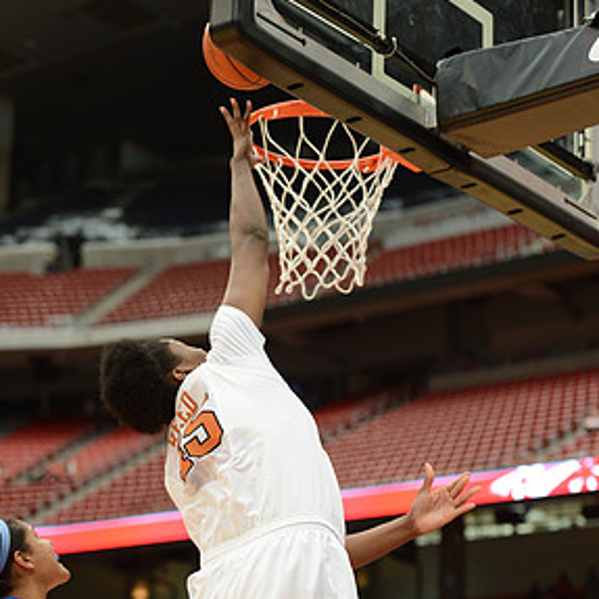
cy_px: 445
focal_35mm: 104
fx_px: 2036
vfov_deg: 16.7
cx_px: 303
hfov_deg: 16.7
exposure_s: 1/1250
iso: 1250
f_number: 2.8
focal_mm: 78
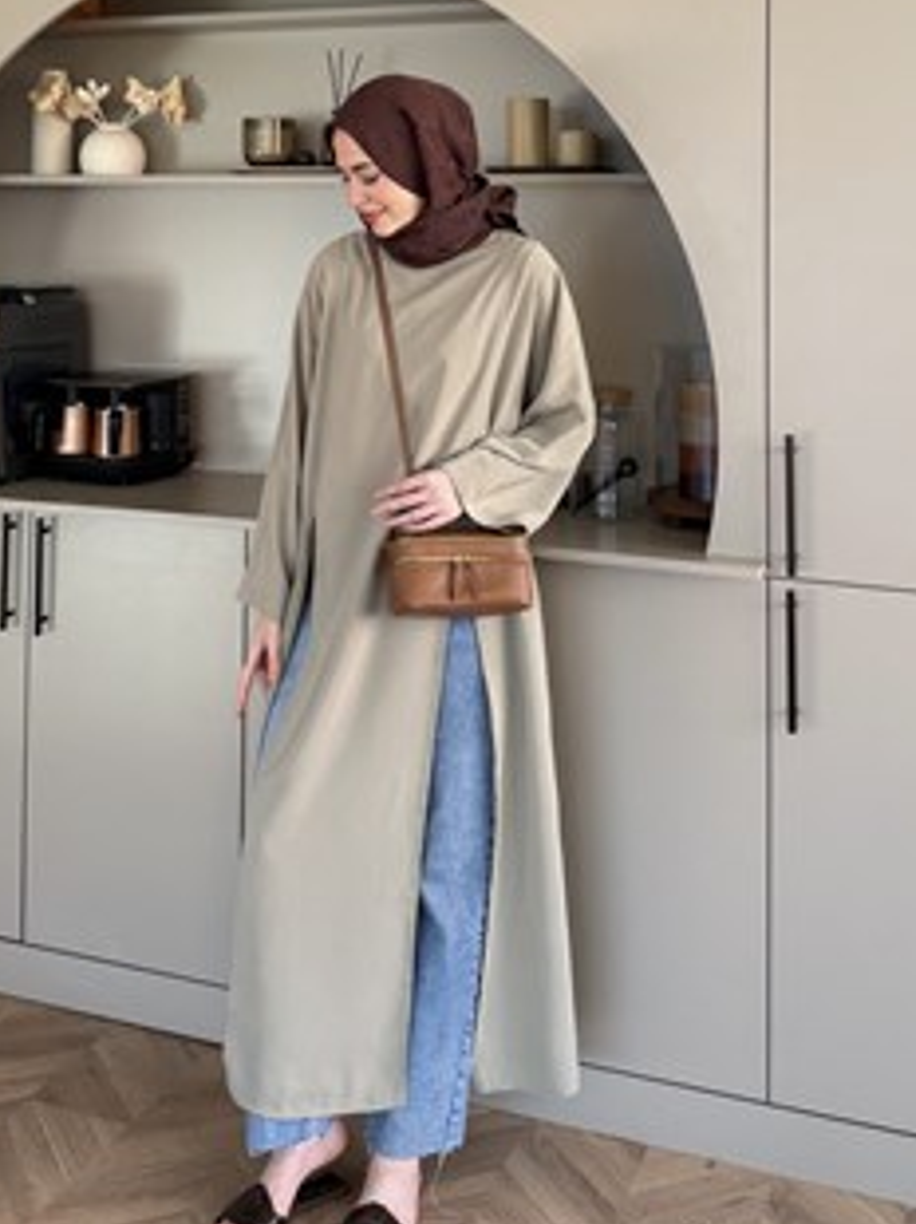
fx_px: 1131
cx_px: 375
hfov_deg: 43.9
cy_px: 511
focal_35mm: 32
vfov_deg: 56.6
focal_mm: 6.76
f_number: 1.78
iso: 100
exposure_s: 1/121
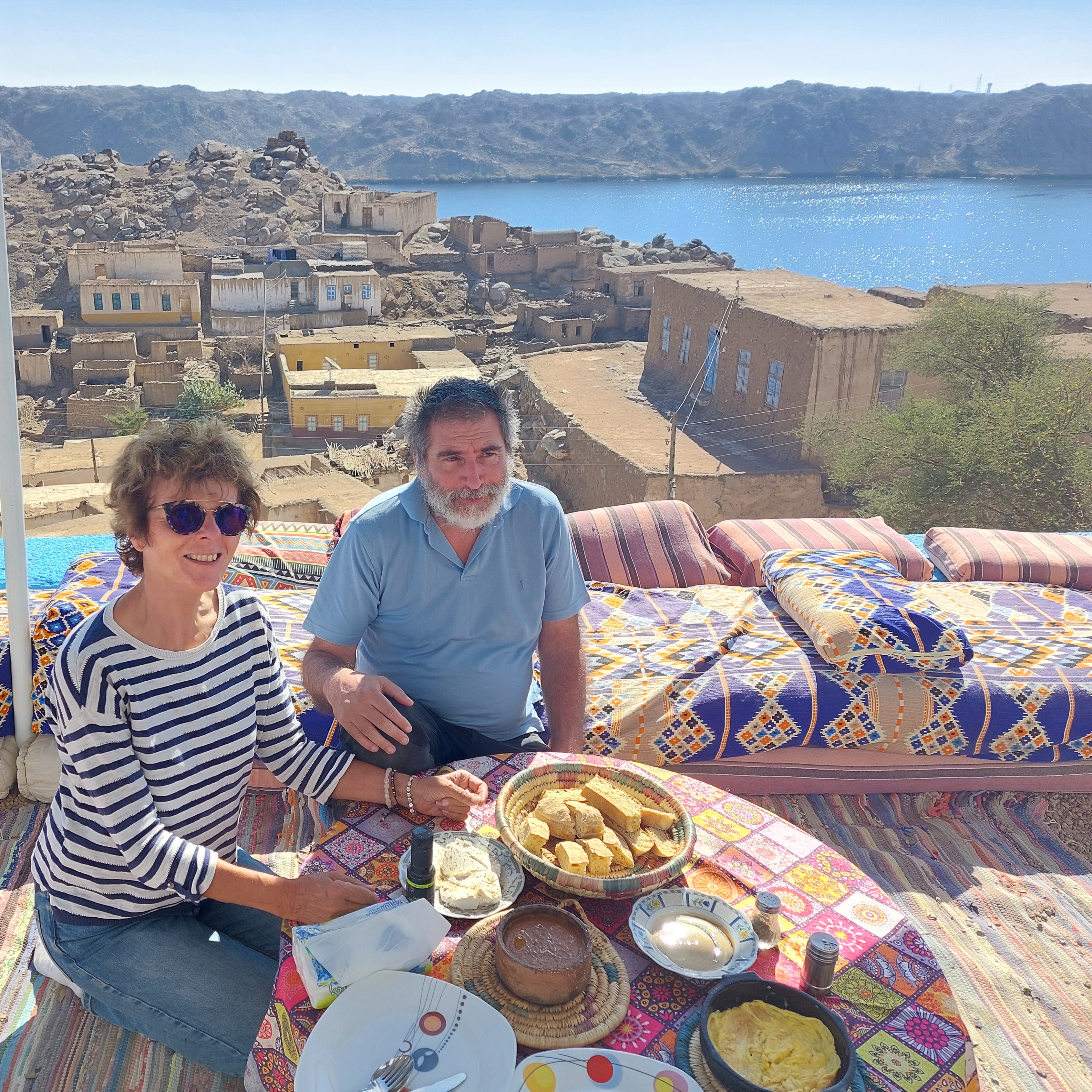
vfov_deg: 55.6
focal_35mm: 29
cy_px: 533
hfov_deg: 54.5
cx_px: 363
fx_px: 1035
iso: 25
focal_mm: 5.23
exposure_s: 1/446
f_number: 1.8
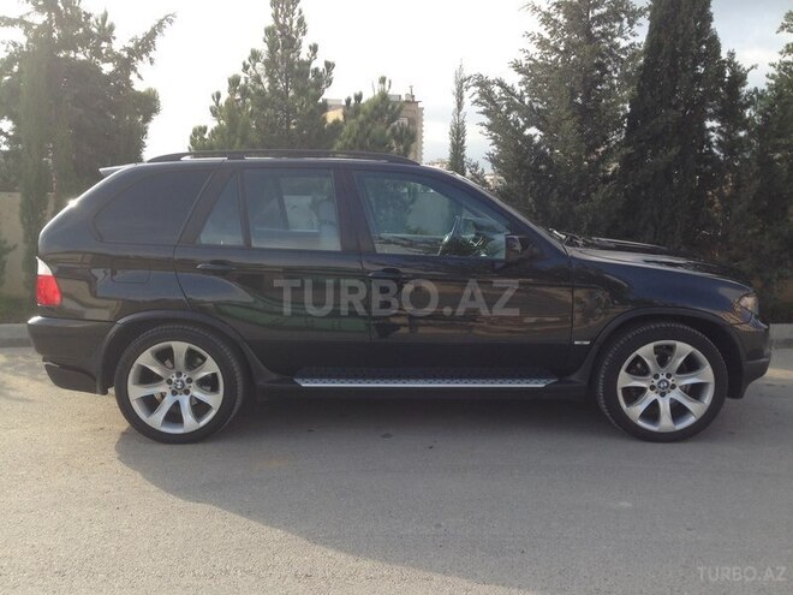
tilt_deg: -7.4
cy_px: 298
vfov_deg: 42.9
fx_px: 756
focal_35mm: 33
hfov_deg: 55.4
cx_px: 396
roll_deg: -0.2
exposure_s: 1/553
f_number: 2.4
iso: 50
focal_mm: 4.12
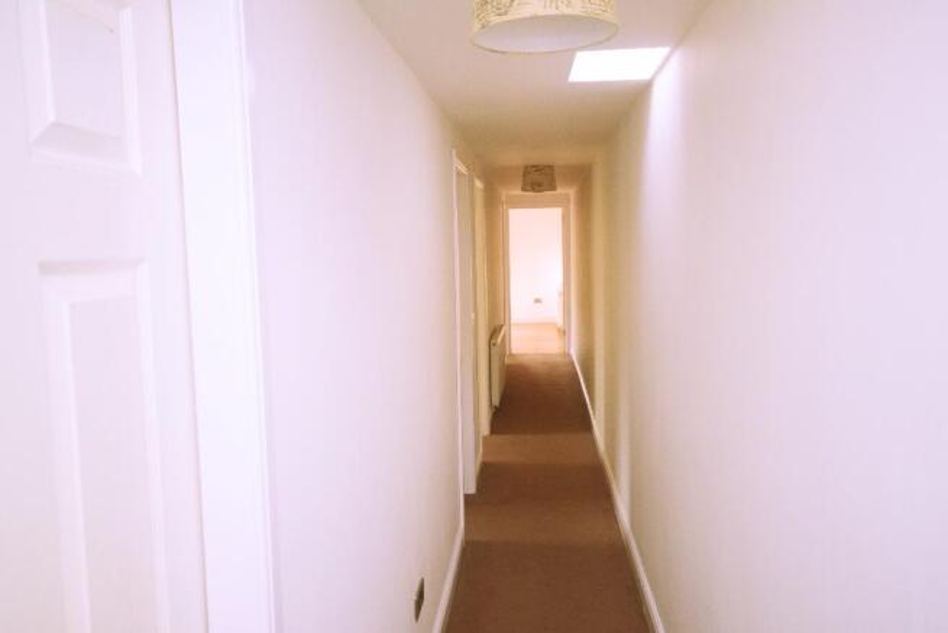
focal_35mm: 30
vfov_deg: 43.6
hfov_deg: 61.9
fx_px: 790
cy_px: 316
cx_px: 474
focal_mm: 20
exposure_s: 1/60
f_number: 5.6
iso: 1600
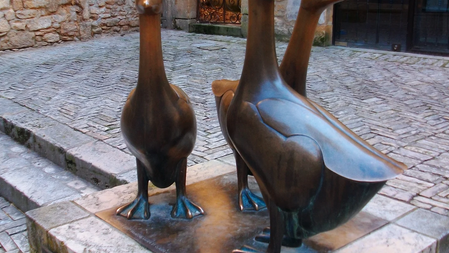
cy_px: 104
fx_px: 560
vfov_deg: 25.4
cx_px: 213
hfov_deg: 43.7
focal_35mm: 47
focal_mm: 5.7
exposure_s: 1/63.7
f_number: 2.9
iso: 80
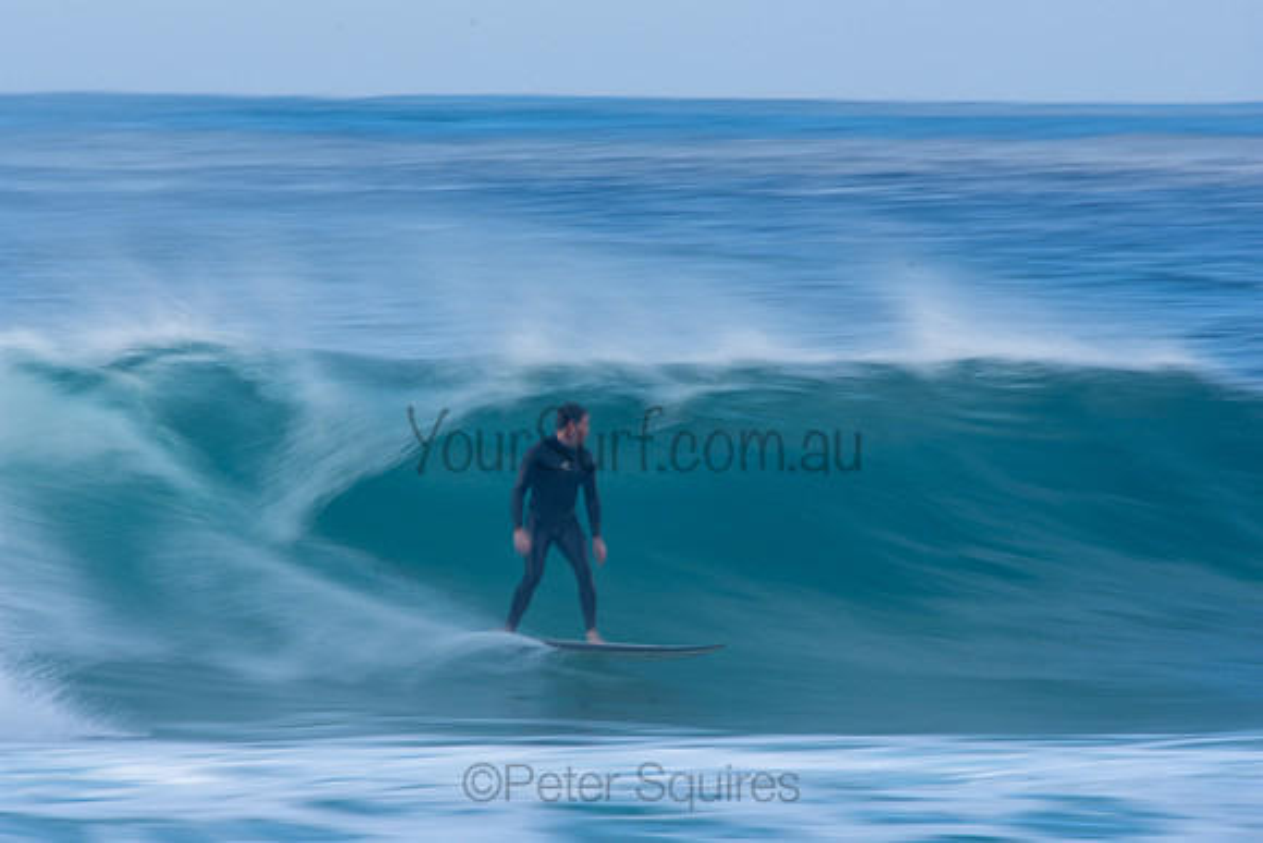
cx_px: 632
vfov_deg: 1.9
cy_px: 422
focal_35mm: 720
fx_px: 25265
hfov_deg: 2.9
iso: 100
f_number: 18
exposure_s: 1/25
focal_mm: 480
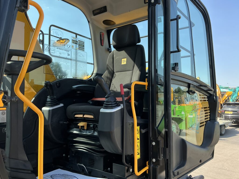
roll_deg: -0.4
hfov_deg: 63.4
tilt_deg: +4.1
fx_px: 193
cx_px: 120
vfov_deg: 49.7
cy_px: 90
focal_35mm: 28
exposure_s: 1/545
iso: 25
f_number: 1.8
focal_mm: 3
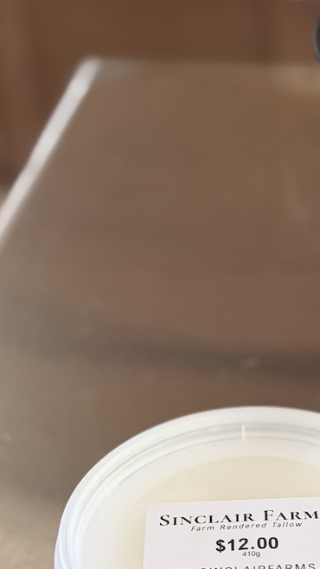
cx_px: 323
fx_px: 1599
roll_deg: +1.3
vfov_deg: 20.2
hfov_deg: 11.3
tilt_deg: -33.1
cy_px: 275
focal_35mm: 106
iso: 250
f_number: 1.78
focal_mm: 6.76
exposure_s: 1/44
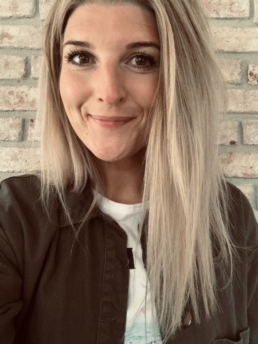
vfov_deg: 56.8
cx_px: 129
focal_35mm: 32
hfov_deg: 44.2
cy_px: 172
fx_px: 318
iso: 100
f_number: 2.2
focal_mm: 2.87
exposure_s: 1/60
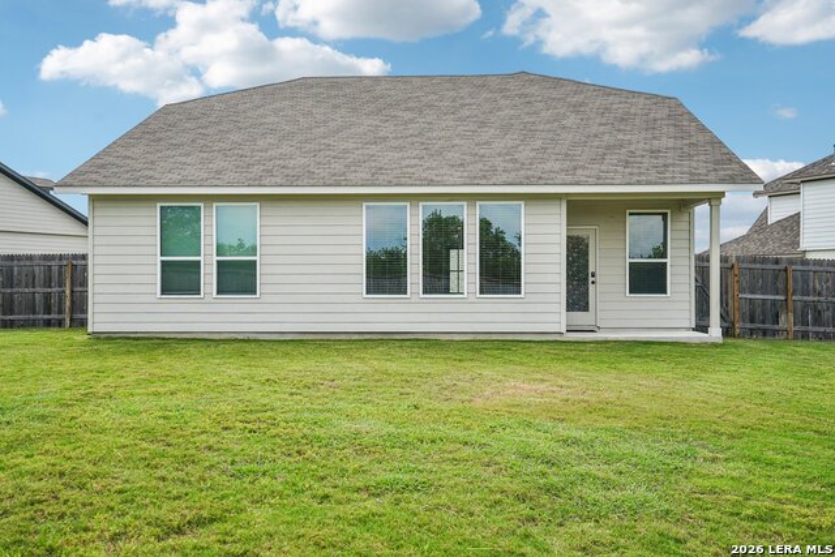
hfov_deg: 55.8
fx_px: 789
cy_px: 278
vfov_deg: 38.9
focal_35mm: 34
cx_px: 418
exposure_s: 1/320
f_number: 8
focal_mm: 34
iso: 200
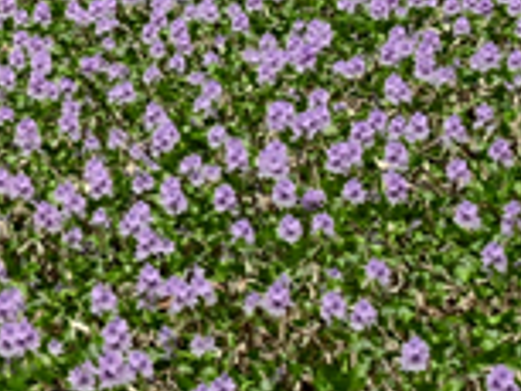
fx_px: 6356
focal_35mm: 422
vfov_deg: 3.5
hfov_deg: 4.5
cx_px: -1212
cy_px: -496
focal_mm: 56
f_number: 8
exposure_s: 1/250
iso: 125
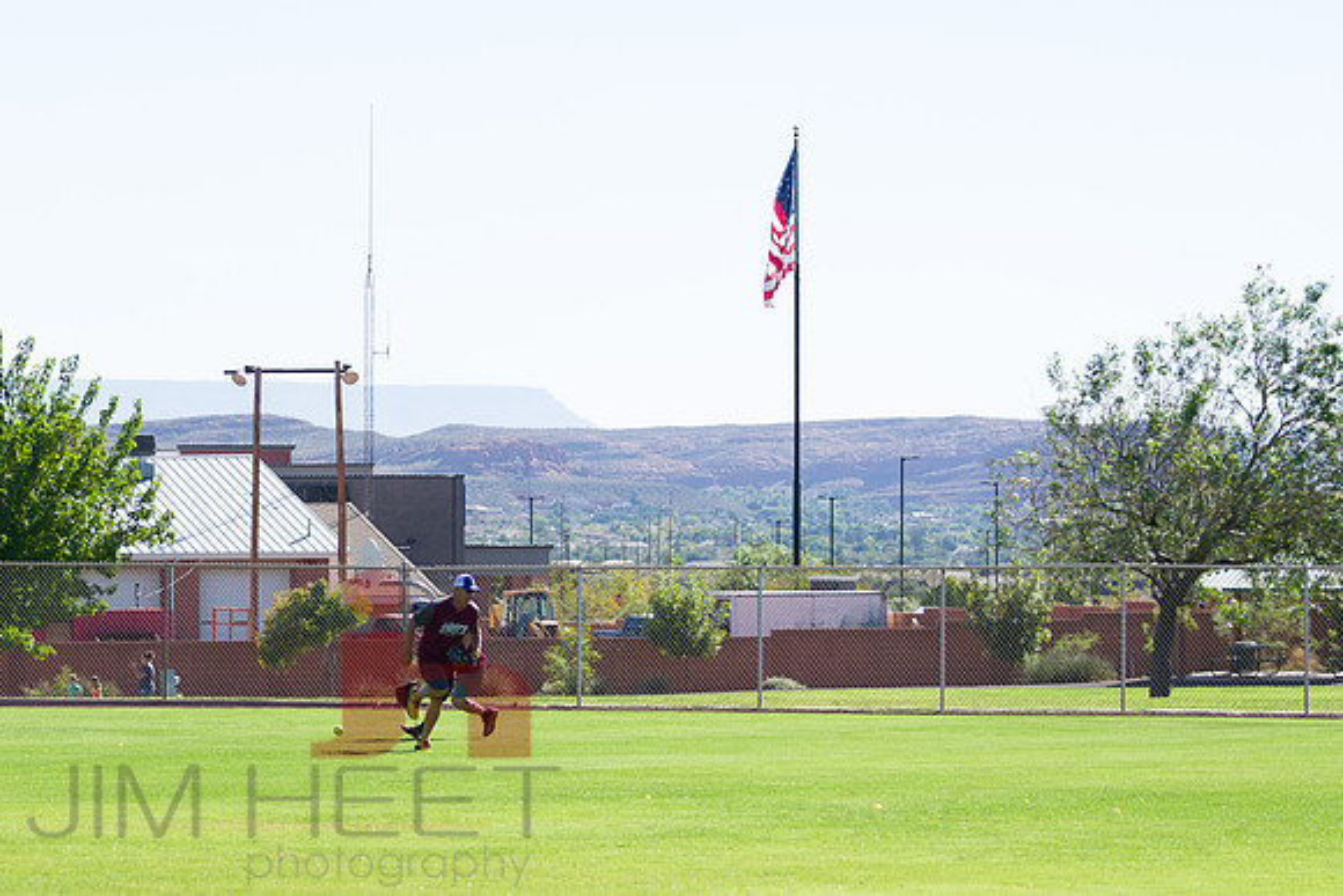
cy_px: 683
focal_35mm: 169
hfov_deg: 12.1
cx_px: 70
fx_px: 6295
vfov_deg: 8.1
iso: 400
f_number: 5
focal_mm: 80
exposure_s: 1/1600
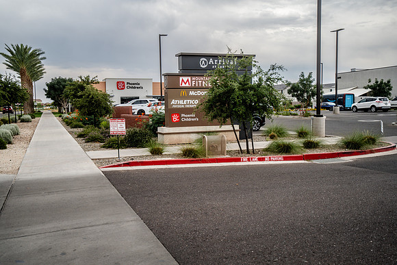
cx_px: 198
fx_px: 386
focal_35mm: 35
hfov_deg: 54.4
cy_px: 132
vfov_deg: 37.9
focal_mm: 35
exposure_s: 1/640
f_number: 4
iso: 200
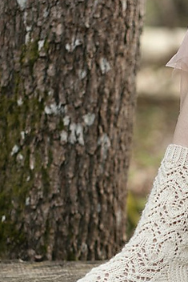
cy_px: 187
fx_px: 712
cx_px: 162
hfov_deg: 14.9
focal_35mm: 91
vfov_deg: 22.3
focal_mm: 50
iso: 200
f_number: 2
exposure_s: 1/2000
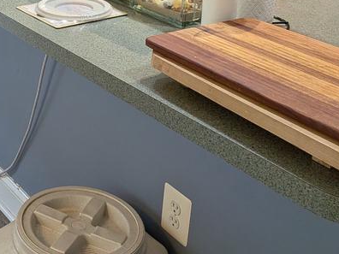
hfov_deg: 29.3
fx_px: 607
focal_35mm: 62
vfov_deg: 22.8
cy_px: 8
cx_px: 4
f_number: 1.7
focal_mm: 4.53
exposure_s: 1/120
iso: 180
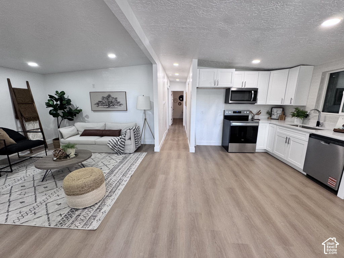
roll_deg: -1.1
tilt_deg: -10.9
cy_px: 129
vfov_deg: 85.7
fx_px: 139
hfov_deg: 102.1
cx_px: 172
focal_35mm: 14
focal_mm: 2.22
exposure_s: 1/99
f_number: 2.2
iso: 160
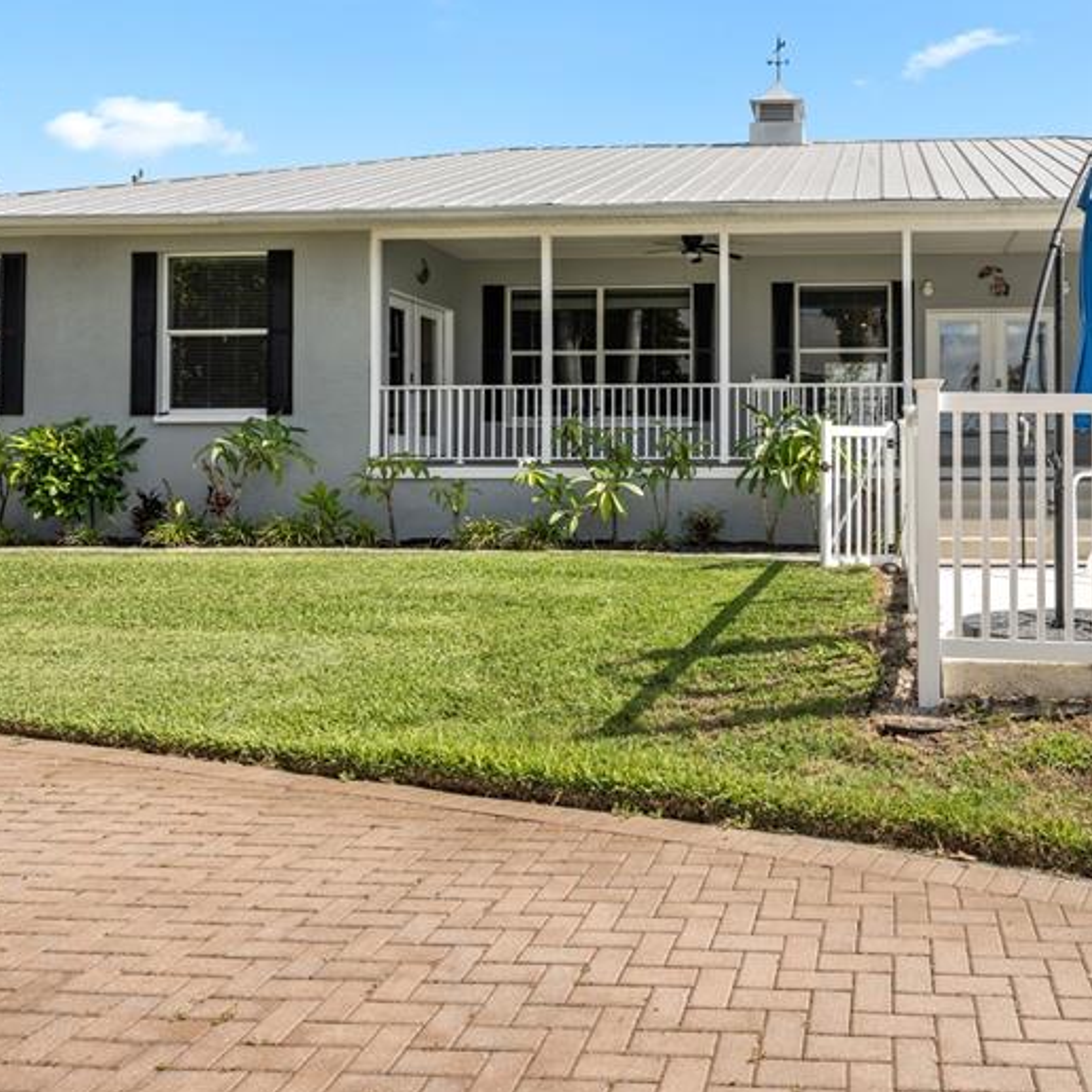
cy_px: 438
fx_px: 994
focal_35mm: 28
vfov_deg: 57.1
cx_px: 800
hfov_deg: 55.2
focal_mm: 16.5
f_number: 8
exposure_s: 1/80
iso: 100
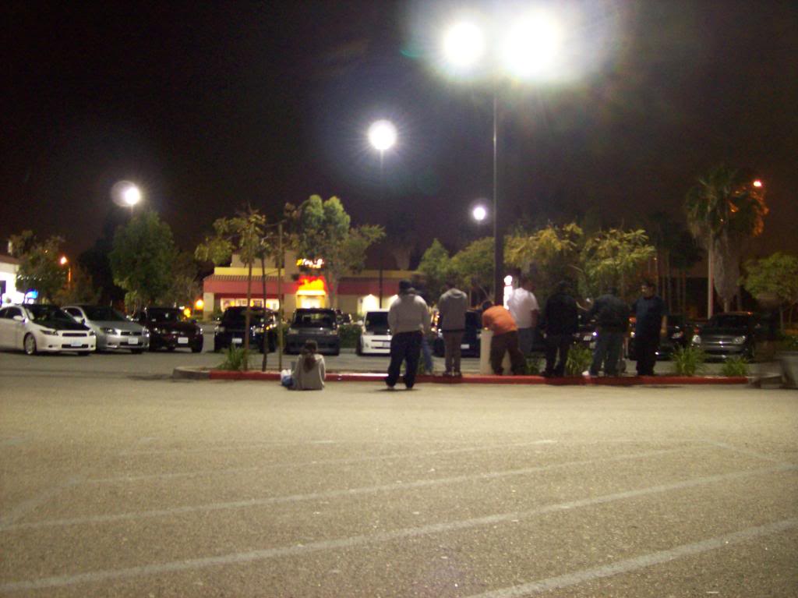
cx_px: 399
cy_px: 299
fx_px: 830
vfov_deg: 39.6
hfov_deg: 51.4
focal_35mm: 36
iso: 200
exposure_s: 1/3.04
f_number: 2.7
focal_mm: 6
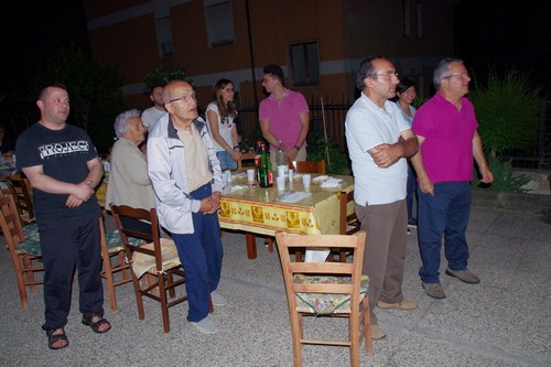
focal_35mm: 27
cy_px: 184
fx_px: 413
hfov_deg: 67.4
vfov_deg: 47.9
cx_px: 276
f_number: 6.3
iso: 1600
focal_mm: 18
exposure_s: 1/60
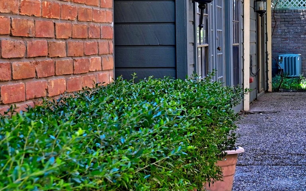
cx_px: 281
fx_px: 726
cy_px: 64
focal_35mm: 87
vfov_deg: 15.0
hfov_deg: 23.1
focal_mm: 30
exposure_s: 1/160
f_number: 8
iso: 400
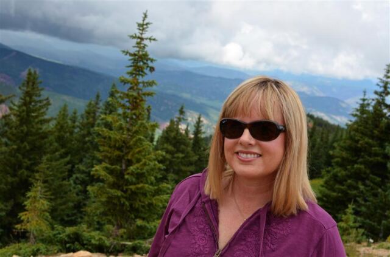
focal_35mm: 52
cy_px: 128
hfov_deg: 37.9
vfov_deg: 25.6
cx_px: 195
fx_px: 567
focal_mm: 35
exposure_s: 1/200
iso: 100
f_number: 7.1
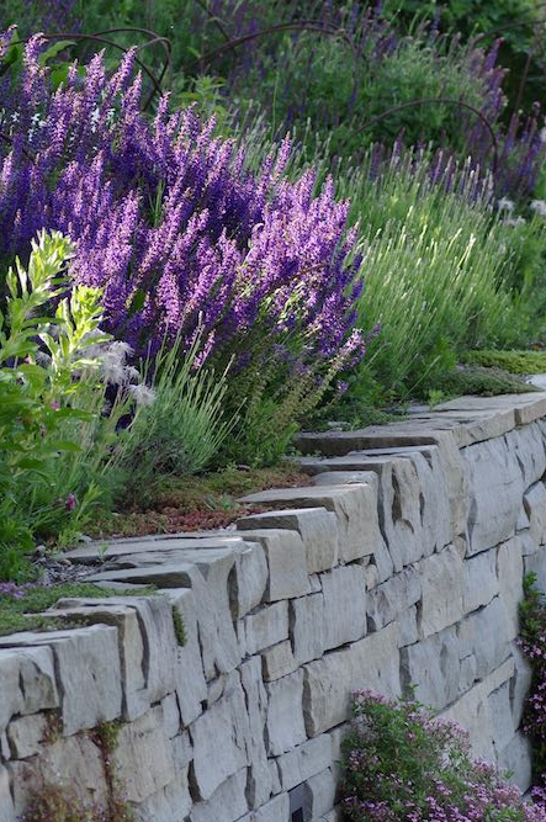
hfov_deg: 5.1
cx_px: 192
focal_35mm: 270
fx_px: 6158
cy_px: 354
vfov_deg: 7.6
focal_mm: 100
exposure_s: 1/400
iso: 400
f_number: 5
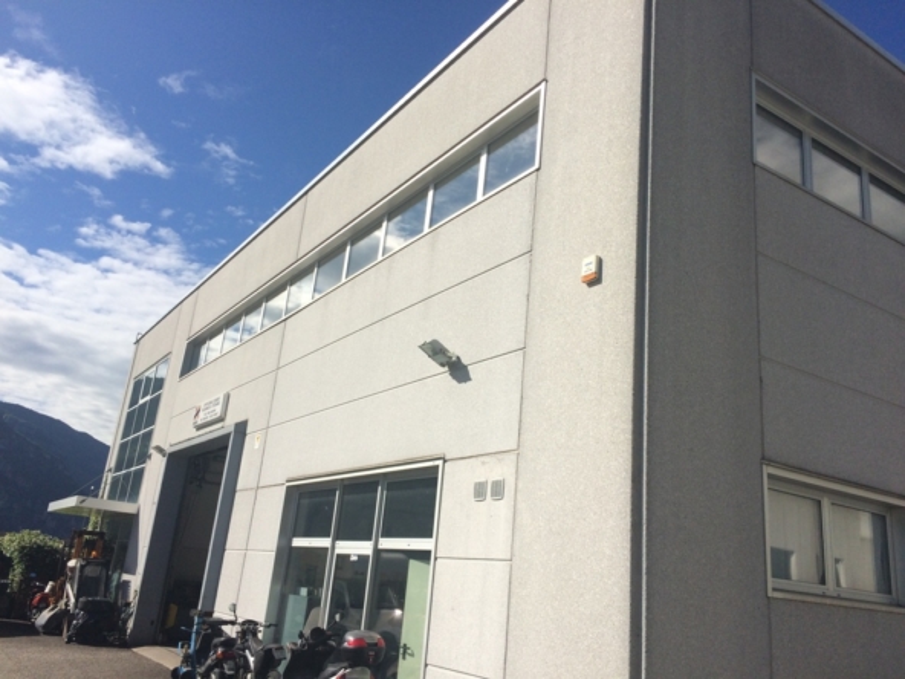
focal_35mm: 29
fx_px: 758
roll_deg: -5.6
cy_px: 340
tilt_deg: +18.1
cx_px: 452
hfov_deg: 61.7
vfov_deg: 48.2
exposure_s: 1/3731
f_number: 2.2
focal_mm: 4.15
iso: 32
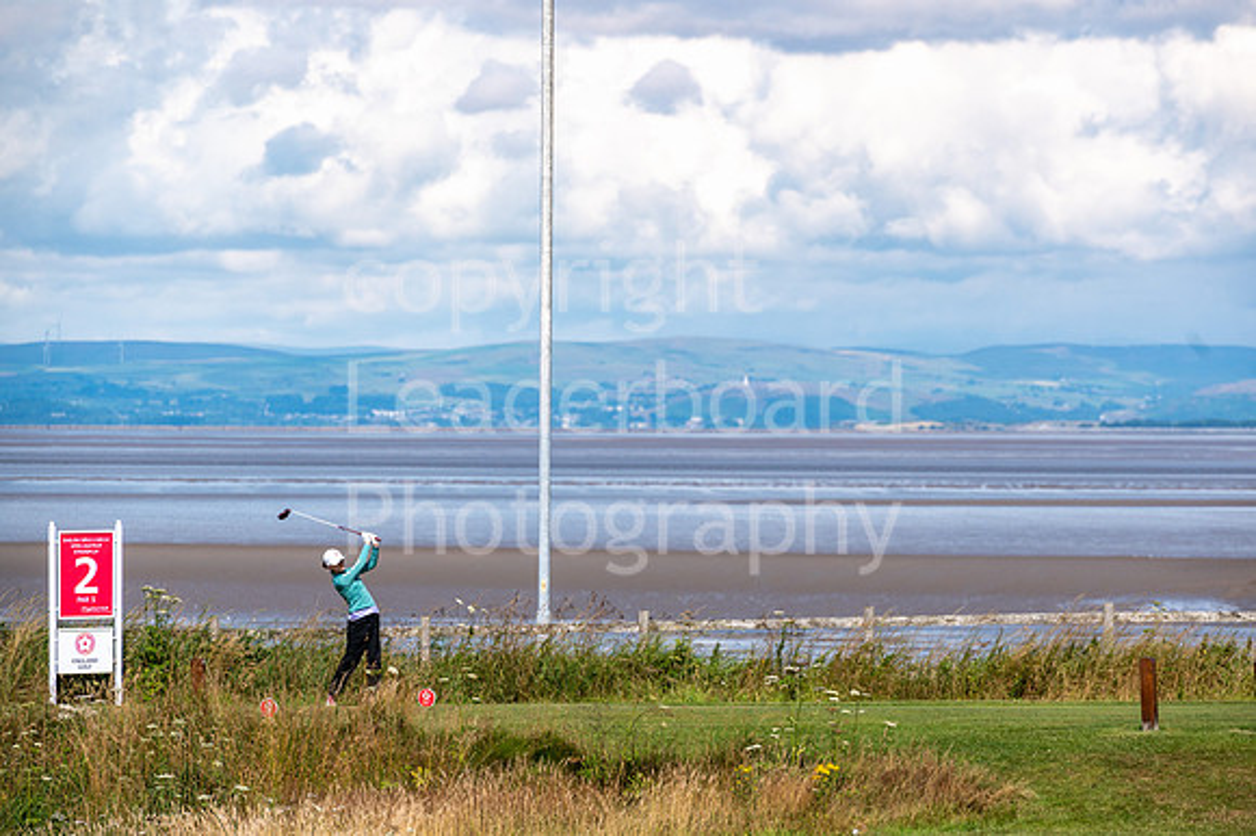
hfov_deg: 9.8
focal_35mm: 211
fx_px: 7356
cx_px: 657
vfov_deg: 6.5
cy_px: 402
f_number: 7.1
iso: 250
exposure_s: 1/2000
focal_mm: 200
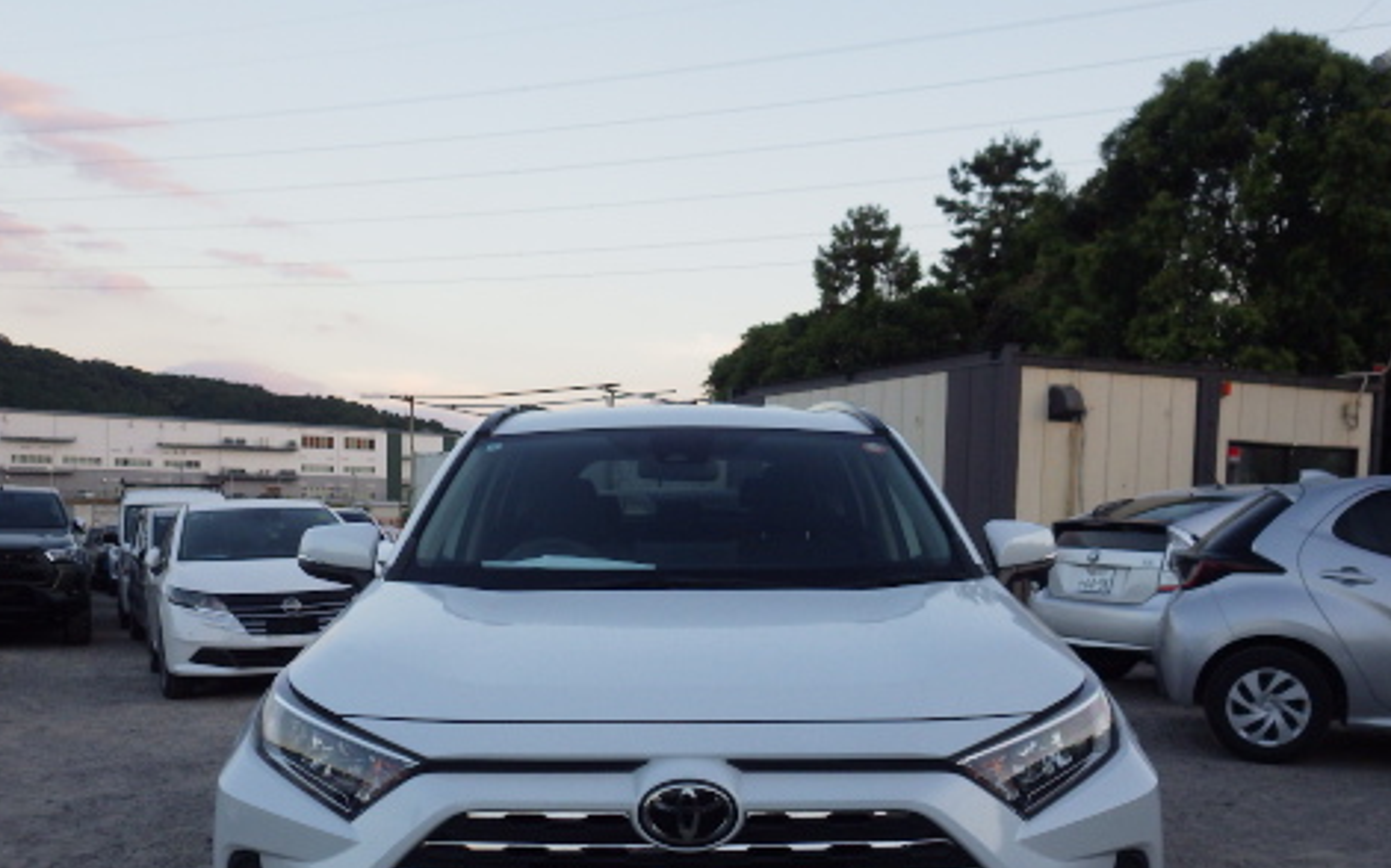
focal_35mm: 36
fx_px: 1364
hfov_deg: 54.0
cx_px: 664
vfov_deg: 34.6
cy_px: 650
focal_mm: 4.5
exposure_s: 1/250
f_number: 2.8
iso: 250
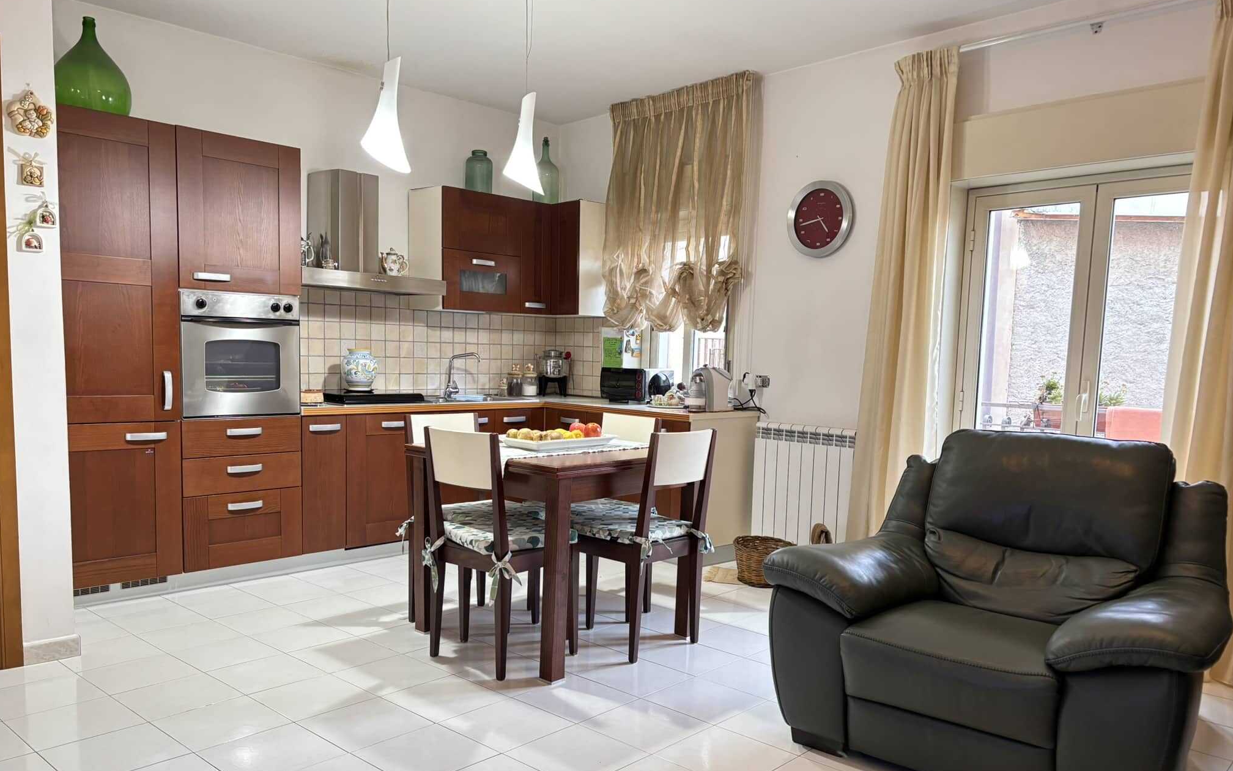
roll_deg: -1.8
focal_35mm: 28
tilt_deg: -6.5
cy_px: 442
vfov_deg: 44.4
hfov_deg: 66.5
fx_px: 941
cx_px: 610
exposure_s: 1/50
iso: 200
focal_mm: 5.96
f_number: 1.6
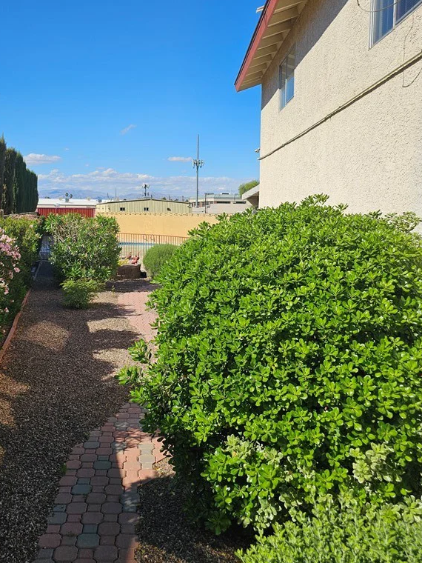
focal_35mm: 31
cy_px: 237
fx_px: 504
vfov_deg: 58.1
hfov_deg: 44.8
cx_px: 143
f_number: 1.7
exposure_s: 1/1484
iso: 16
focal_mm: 6.3
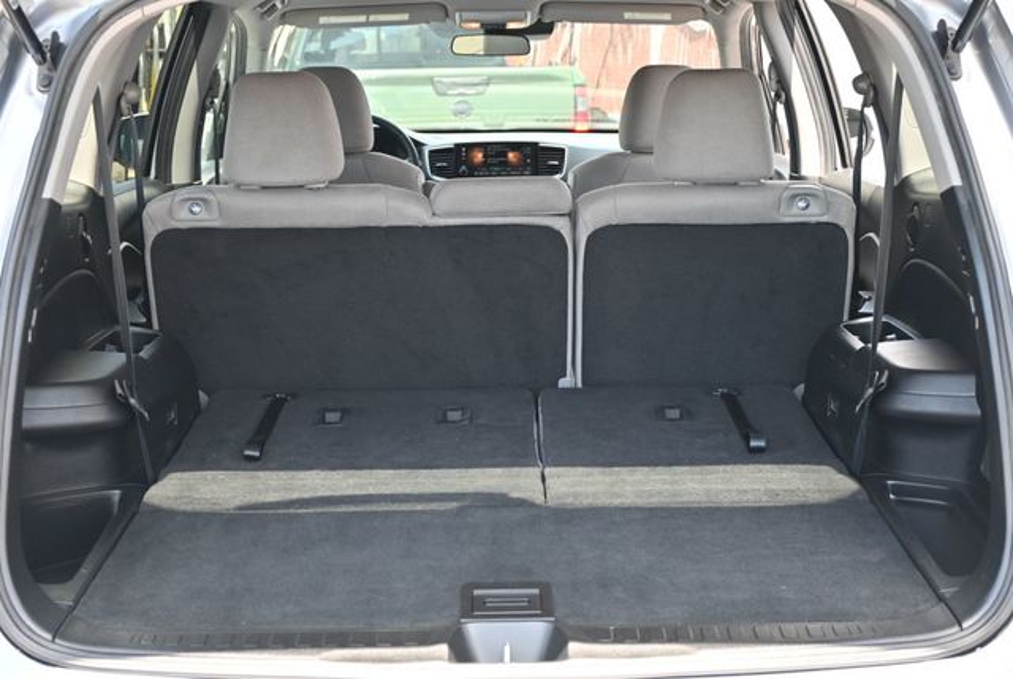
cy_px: 340
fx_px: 1564
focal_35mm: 56
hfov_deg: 35.9
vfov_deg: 24.5
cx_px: 506
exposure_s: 1/125
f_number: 5.3
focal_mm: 37
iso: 560
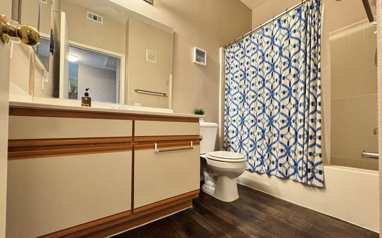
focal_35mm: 15
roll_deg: -0.5
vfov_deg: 74.7
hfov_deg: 101.5
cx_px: 192
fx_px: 156
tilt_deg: +0.5
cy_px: 125
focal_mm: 2.22
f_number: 2.2
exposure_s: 1/60
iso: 500
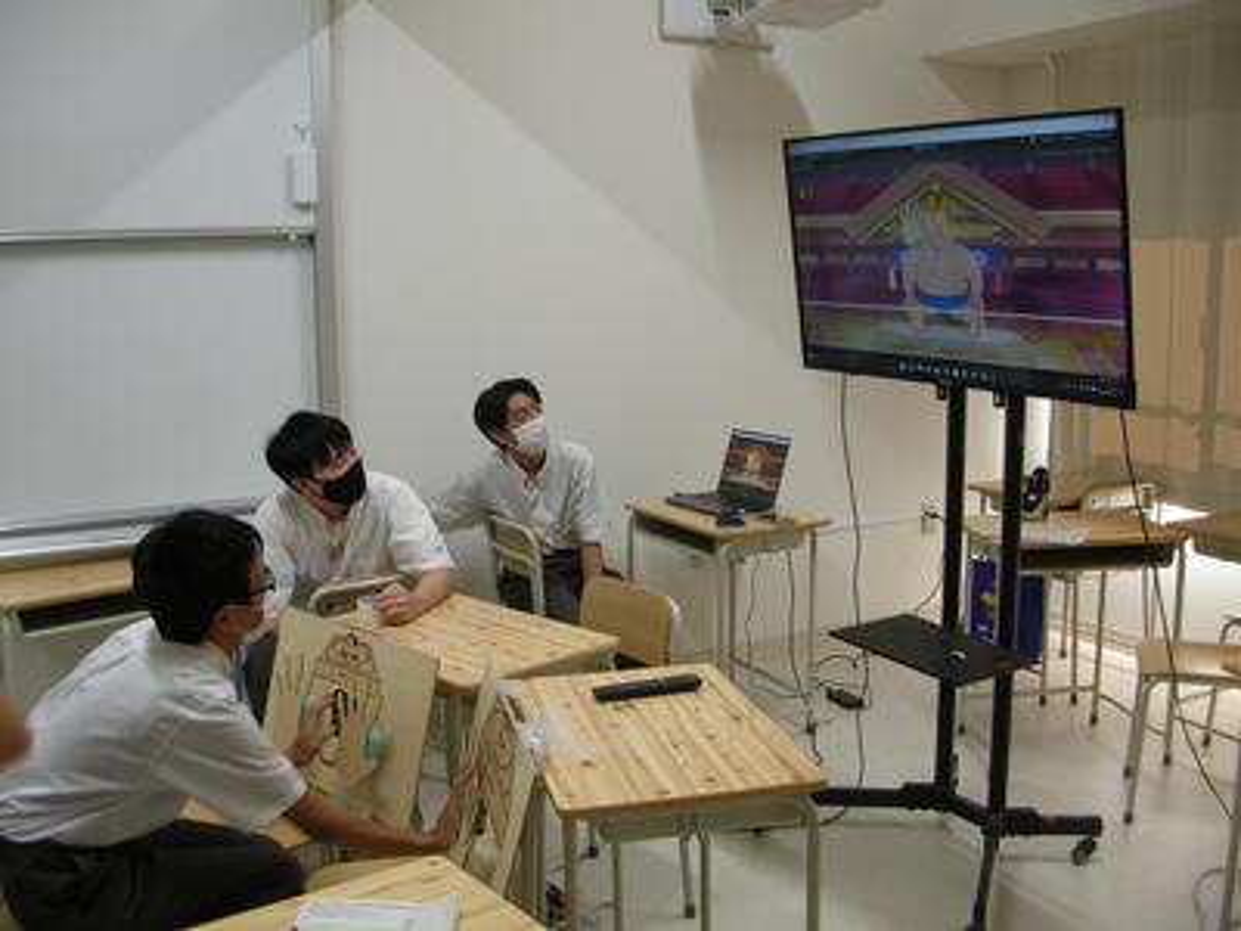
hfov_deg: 52.6
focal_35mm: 35
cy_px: 466
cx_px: 620
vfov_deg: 40.7
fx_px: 1255
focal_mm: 5.8
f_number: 2.8
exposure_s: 1/14.8
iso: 50
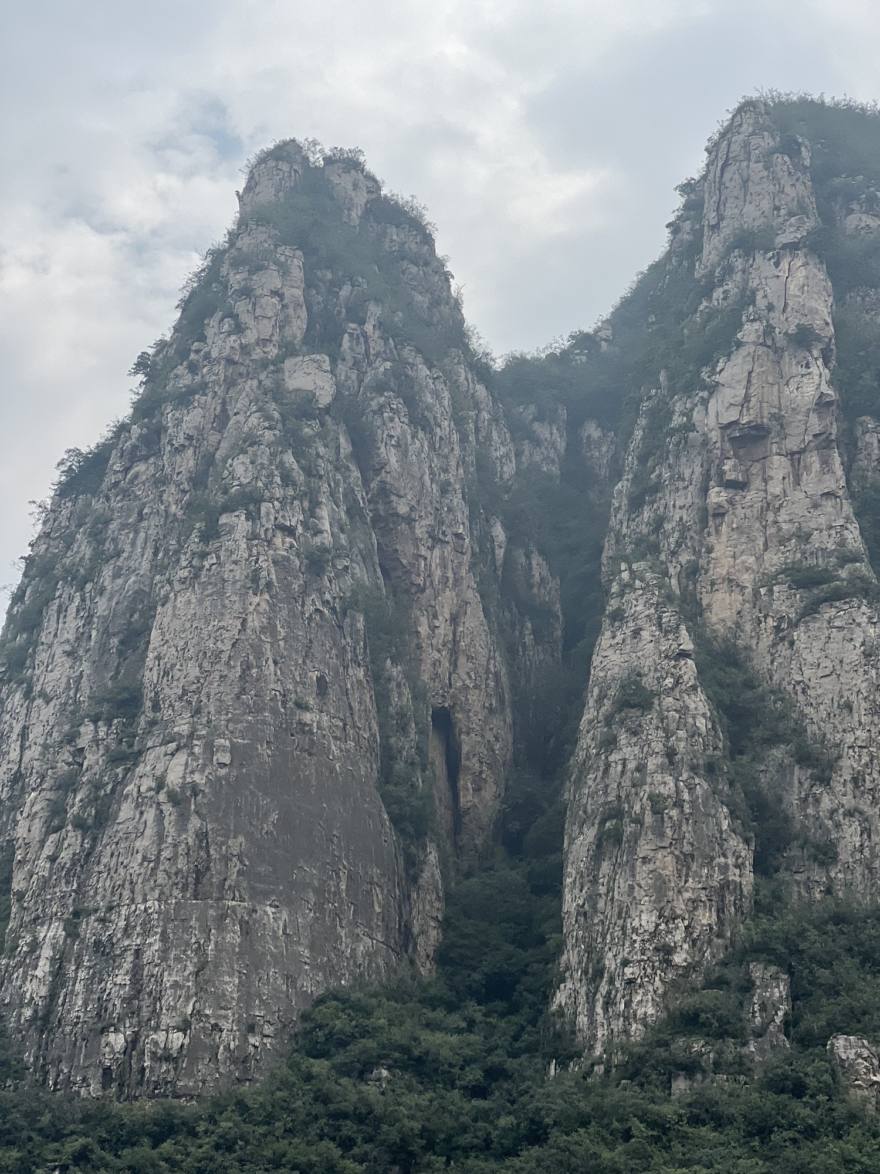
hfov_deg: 19.1
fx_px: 2610
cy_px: 587
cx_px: 440
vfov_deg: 25.3
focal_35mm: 77
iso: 32
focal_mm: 9
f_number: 2.8
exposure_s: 1/827
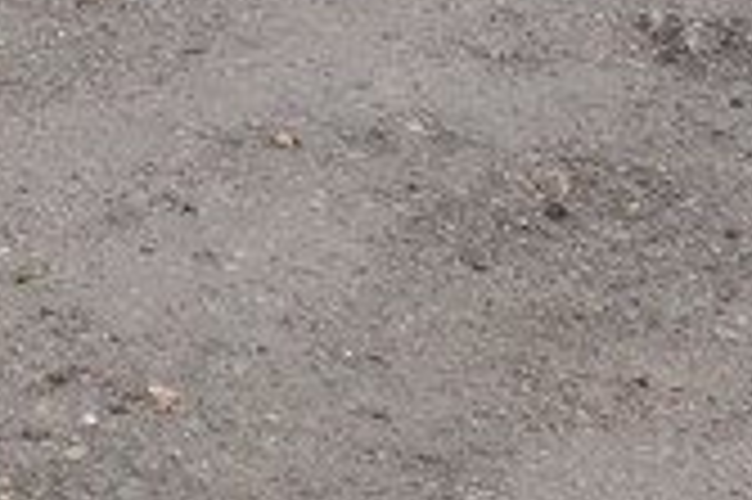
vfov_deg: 7.9
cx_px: -754
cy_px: -500
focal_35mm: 166
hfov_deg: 11.2
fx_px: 3464
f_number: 1.7
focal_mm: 4.25
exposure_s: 1/163
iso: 100
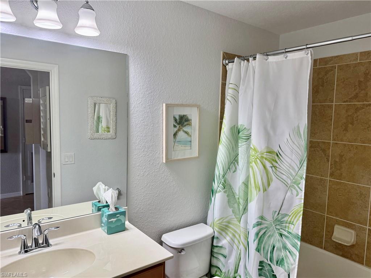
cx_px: 186
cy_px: 139
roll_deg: -2.5
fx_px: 257
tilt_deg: -4.6
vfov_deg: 56.8
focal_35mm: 24
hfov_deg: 71.6
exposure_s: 1/137
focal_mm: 6.76
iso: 125
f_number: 1.78
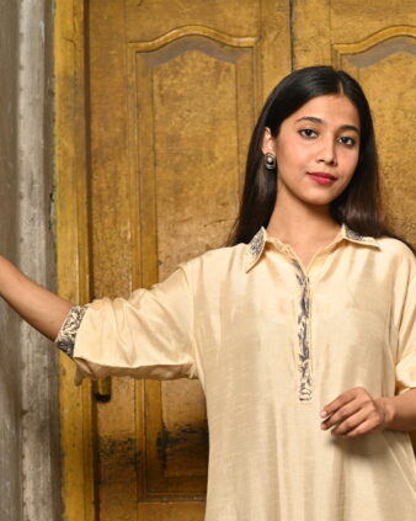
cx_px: 300
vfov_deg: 18.7
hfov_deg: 15.3
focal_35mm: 100
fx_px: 1540
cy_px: 523
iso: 125
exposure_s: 1/320
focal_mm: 50
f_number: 2.8
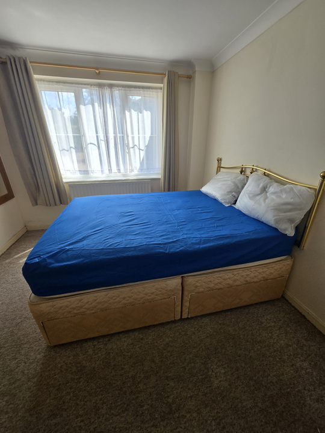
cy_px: 216
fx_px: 163
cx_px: 162
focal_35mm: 13
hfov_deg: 89.9
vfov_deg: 106.2
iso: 50
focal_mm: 1.7
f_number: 2.2
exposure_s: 1/100
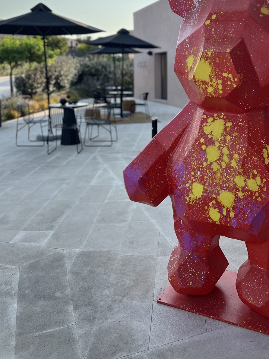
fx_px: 373
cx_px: 182
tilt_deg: -5.1
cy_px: 113
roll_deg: +0.9
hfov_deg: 39.1
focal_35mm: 36
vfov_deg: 50.2
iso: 50
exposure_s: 1/2165
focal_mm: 5.7
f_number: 1.5
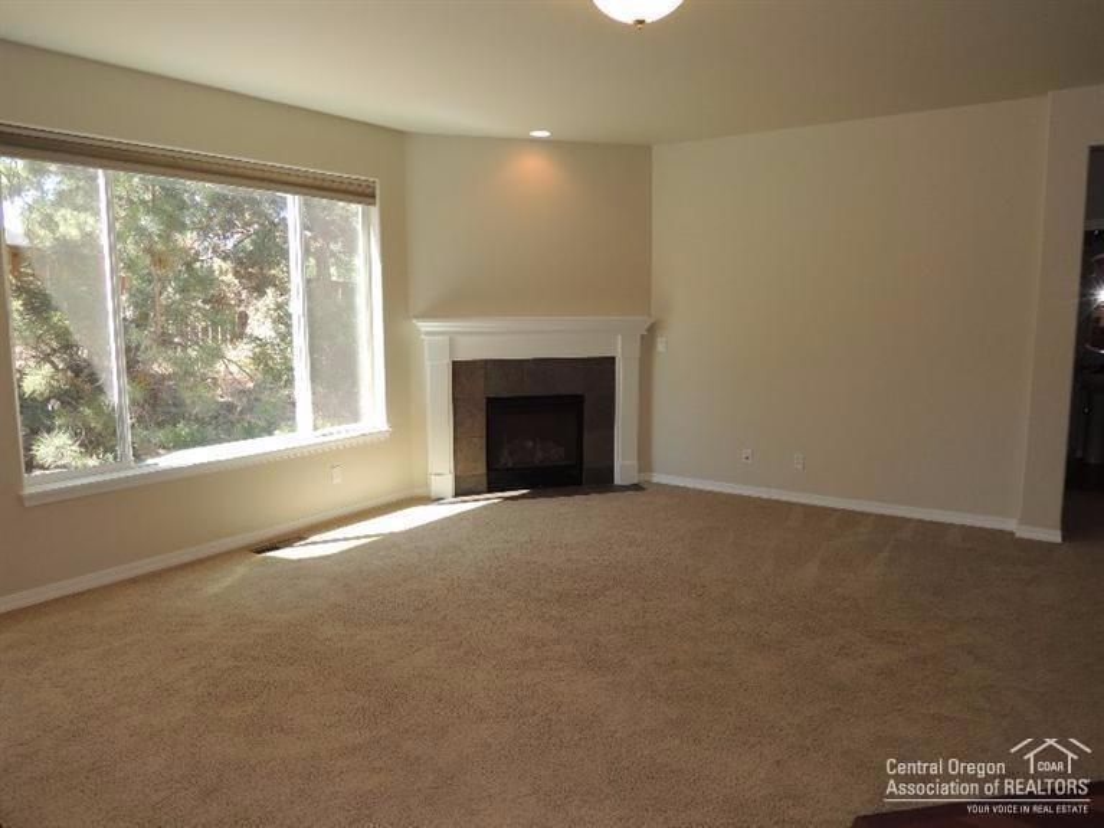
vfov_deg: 56.8
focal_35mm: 24
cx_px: 552
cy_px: 414
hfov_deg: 71.6
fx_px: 765
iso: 100
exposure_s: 1/60
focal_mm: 4.3
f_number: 2.8
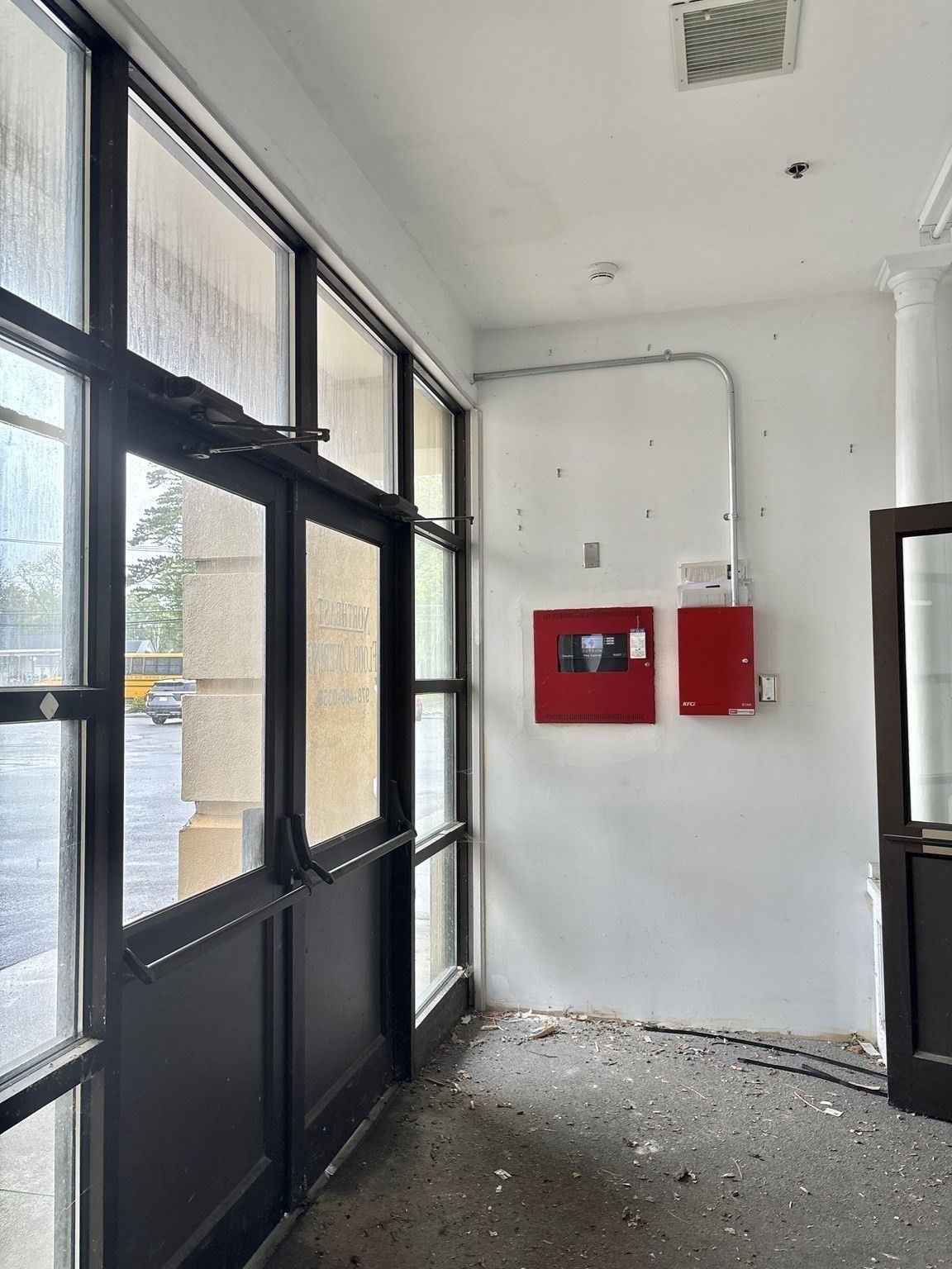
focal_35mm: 26
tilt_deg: +2.6
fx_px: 953
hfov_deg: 53.1
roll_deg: -0.3
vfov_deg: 67.3
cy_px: 634
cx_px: 476
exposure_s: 1/121
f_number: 1.6
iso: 64
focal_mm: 5.96
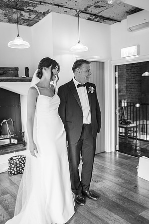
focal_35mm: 35
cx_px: 74
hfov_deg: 37.8
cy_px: 112
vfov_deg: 54.5
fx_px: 218
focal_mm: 35
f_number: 2.2
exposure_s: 1/200
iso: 640
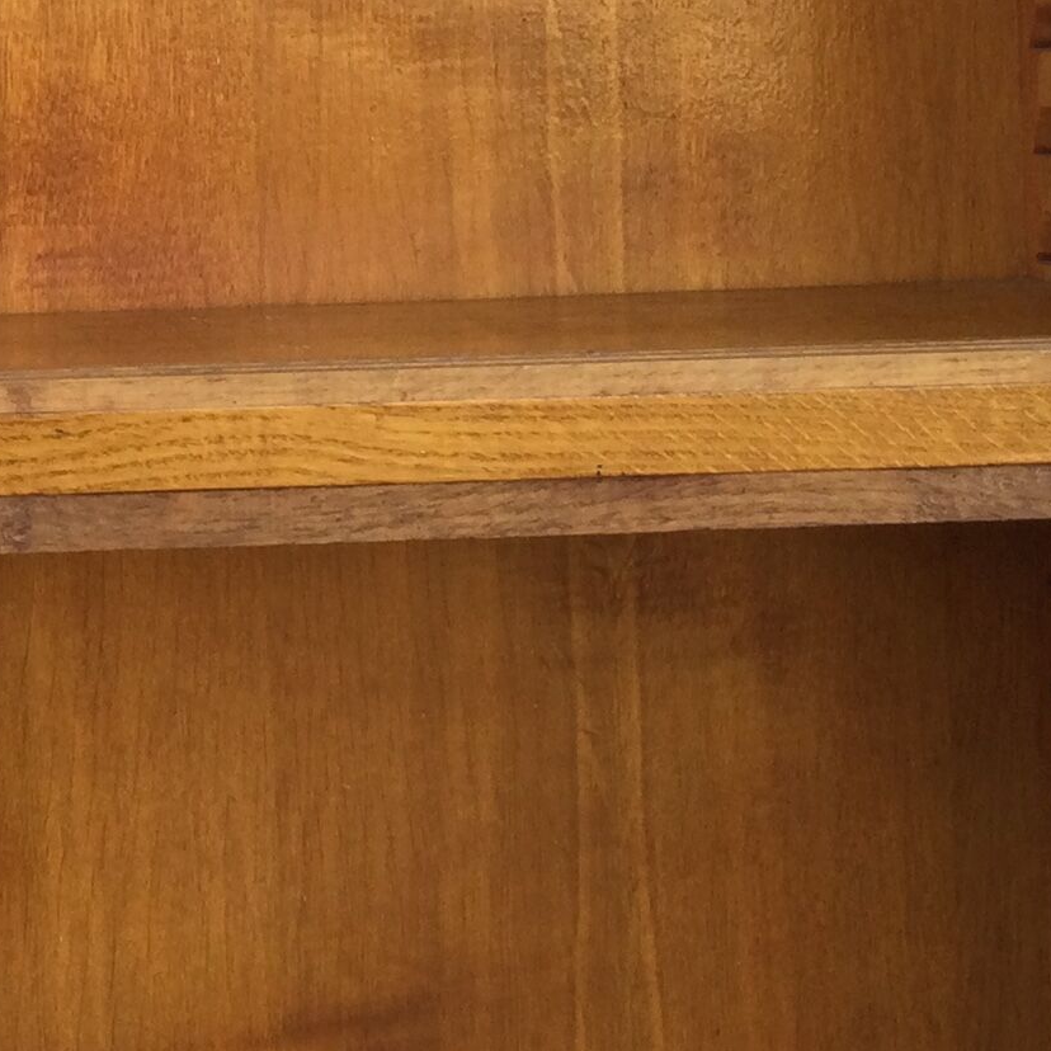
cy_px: -399
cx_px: -119
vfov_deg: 15.2
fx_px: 3710
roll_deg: -0.9
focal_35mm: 108
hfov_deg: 15.7
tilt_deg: +2.1
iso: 25
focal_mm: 3.3
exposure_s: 1/101
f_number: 2.4
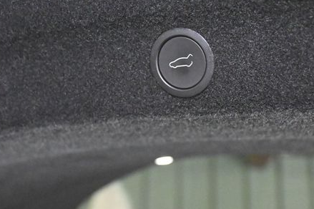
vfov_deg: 19.1
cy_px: 77
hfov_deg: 28.4
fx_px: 620
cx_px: 184
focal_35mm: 71
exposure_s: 1/50
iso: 12800
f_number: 5
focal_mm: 32.5
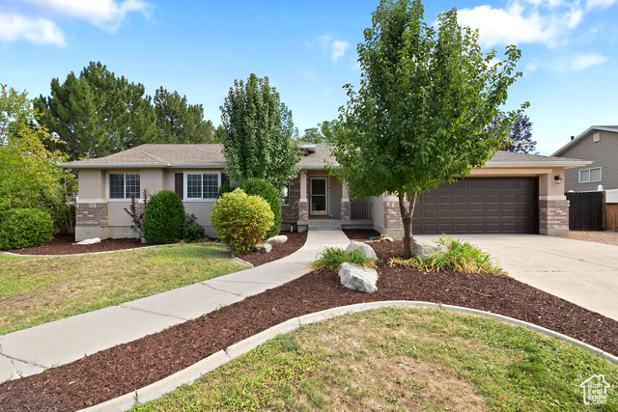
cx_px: 309
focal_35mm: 16
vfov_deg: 73.8
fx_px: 275
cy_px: 206
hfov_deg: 96.7
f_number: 10
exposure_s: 1/80
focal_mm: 16
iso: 200
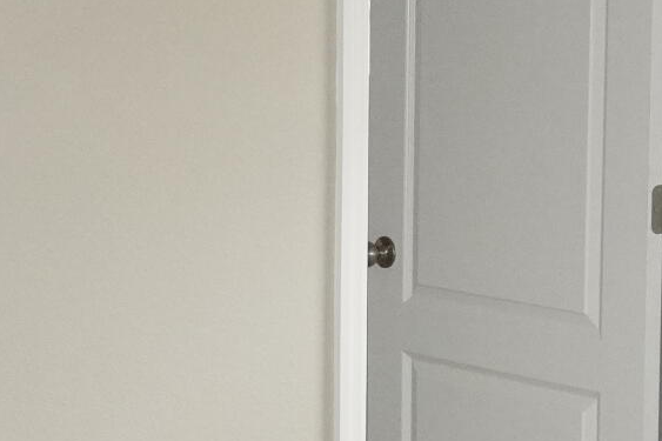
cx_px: 105
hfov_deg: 14.2
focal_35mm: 144
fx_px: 2647
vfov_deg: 9.5
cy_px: 307
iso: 3200
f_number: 7.1
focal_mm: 18
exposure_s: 1/80
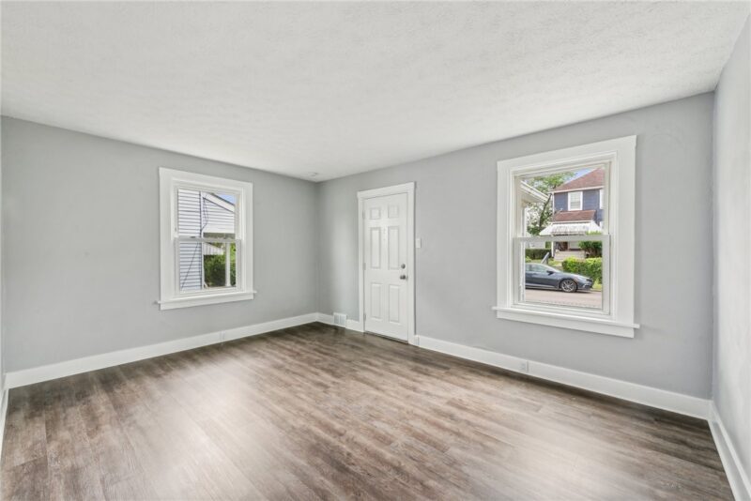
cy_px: 250
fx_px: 292
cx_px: 376
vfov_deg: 81.3
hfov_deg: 104.2
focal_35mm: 14
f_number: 11
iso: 80
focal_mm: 14
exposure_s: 1/10
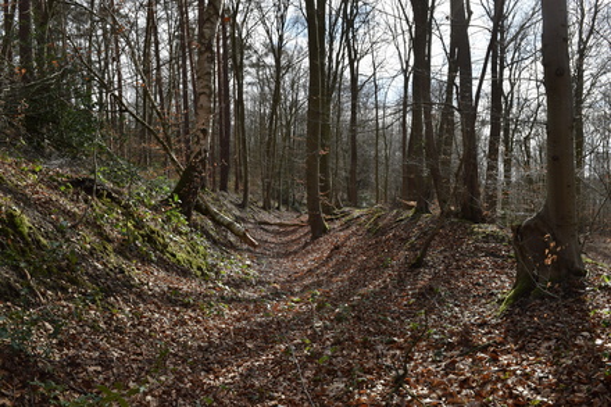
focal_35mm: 27
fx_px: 458
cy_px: 204
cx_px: 306
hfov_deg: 67.4
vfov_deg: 47.9
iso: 200
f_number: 9
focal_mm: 18
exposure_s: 1/320
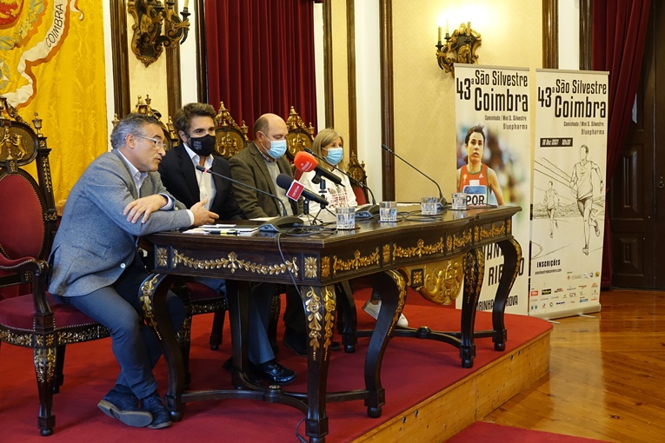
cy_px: 222
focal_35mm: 46
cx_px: 332
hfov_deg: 42.7
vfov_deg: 29.2
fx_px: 850
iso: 640
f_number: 3.2
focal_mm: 16.92
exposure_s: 1/50
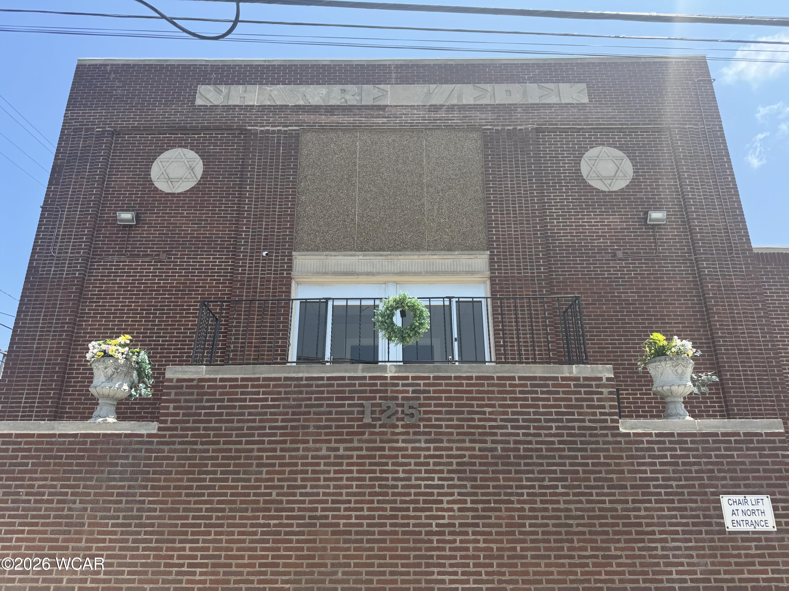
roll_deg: +0.4
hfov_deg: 71.6
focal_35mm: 24
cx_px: 394
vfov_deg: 56.8
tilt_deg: +22.5
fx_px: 547
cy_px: 296
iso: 80
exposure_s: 1/2415
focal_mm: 6.76
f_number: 1.78
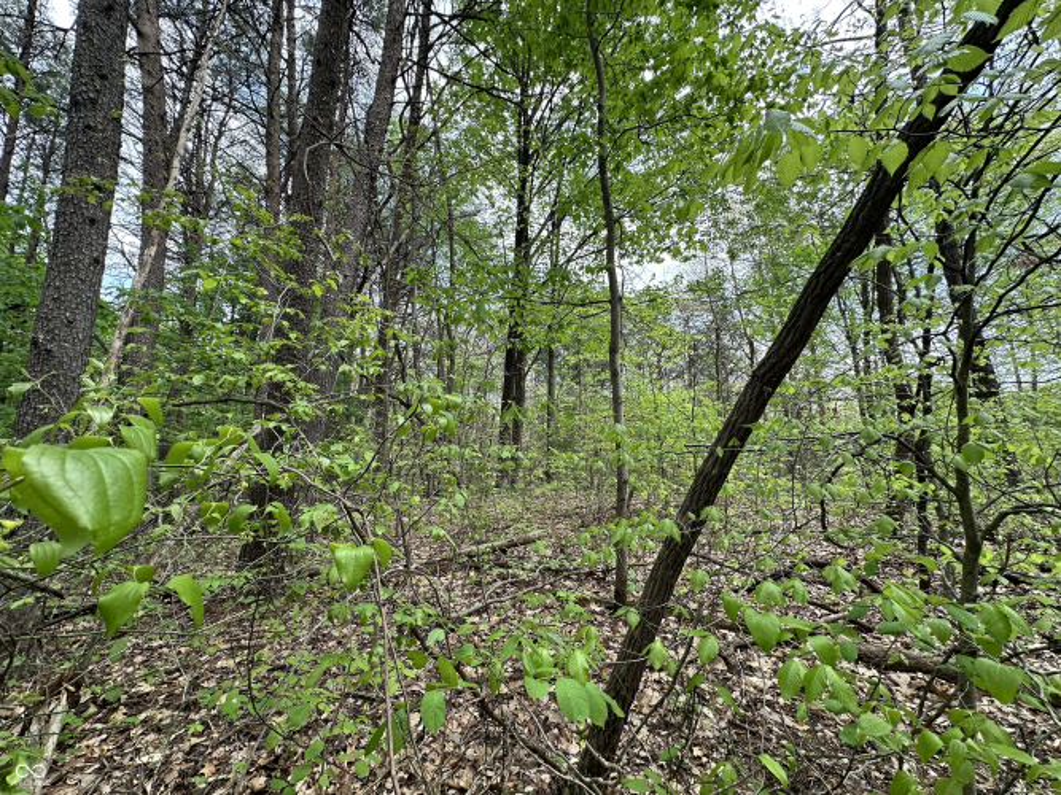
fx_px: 429
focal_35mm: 14
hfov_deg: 102.1
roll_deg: -1.1
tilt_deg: +9.2
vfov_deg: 85.7
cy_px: 398
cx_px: 530
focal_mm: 2.22
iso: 40
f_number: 2.2
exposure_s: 1/256
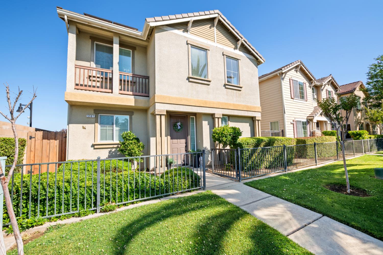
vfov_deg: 81.1
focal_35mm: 14
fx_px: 149
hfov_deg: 104.3
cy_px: 128
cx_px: 192
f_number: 9
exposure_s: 1/100
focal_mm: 14
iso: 250
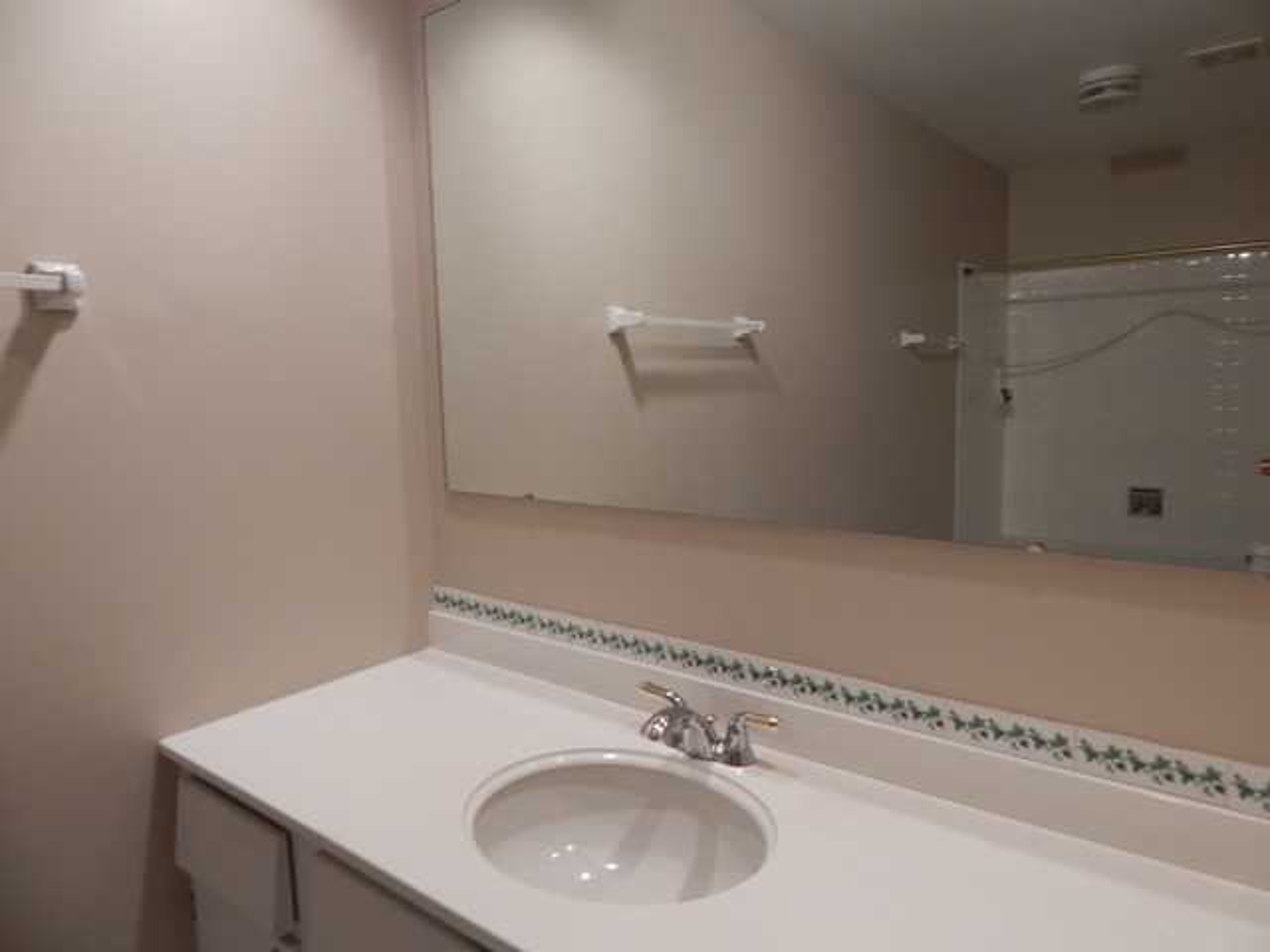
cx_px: 635
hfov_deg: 76.4
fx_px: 807
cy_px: 476
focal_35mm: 22
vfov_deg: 61.1
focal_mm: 4
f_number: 3
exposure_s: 1/30
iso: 140
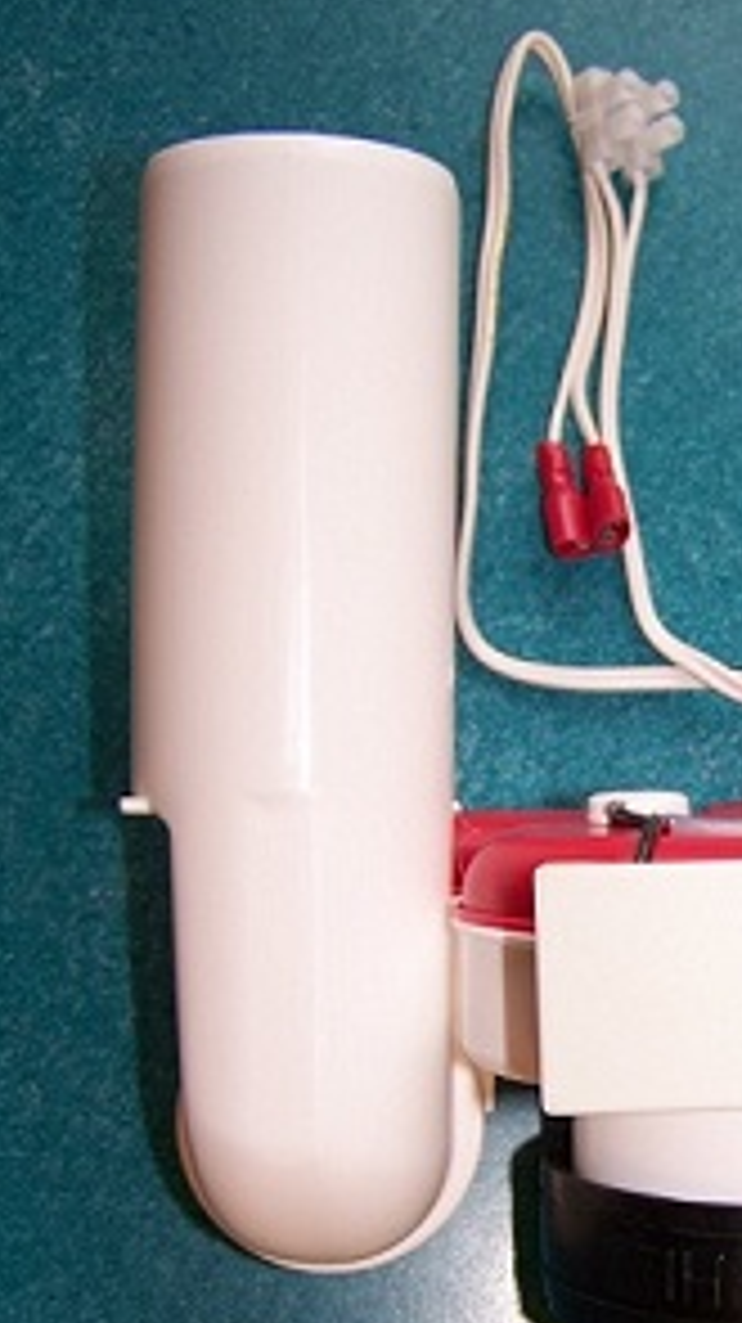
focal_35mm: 60
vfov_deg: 34.5
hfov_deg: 19.5
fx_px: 2102
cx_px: 711
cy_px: 911
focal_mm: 6.3
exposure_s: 1/60
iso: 80
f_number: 2.8
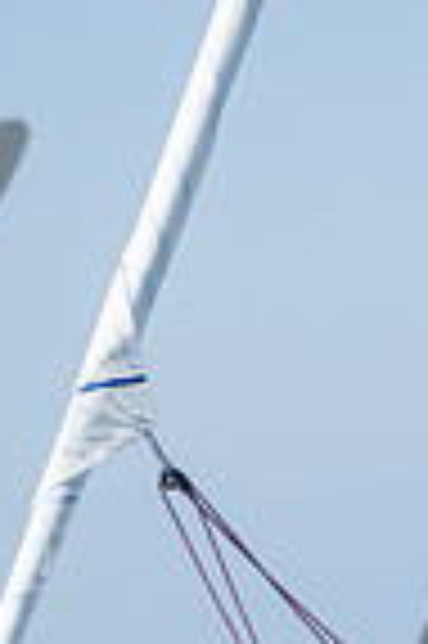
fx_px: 8491
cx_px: 671
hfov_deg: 2.9
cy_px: 763
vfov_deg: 4.3
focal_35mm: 475
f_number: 4.8
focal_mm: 78
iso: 100
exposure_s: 1/640
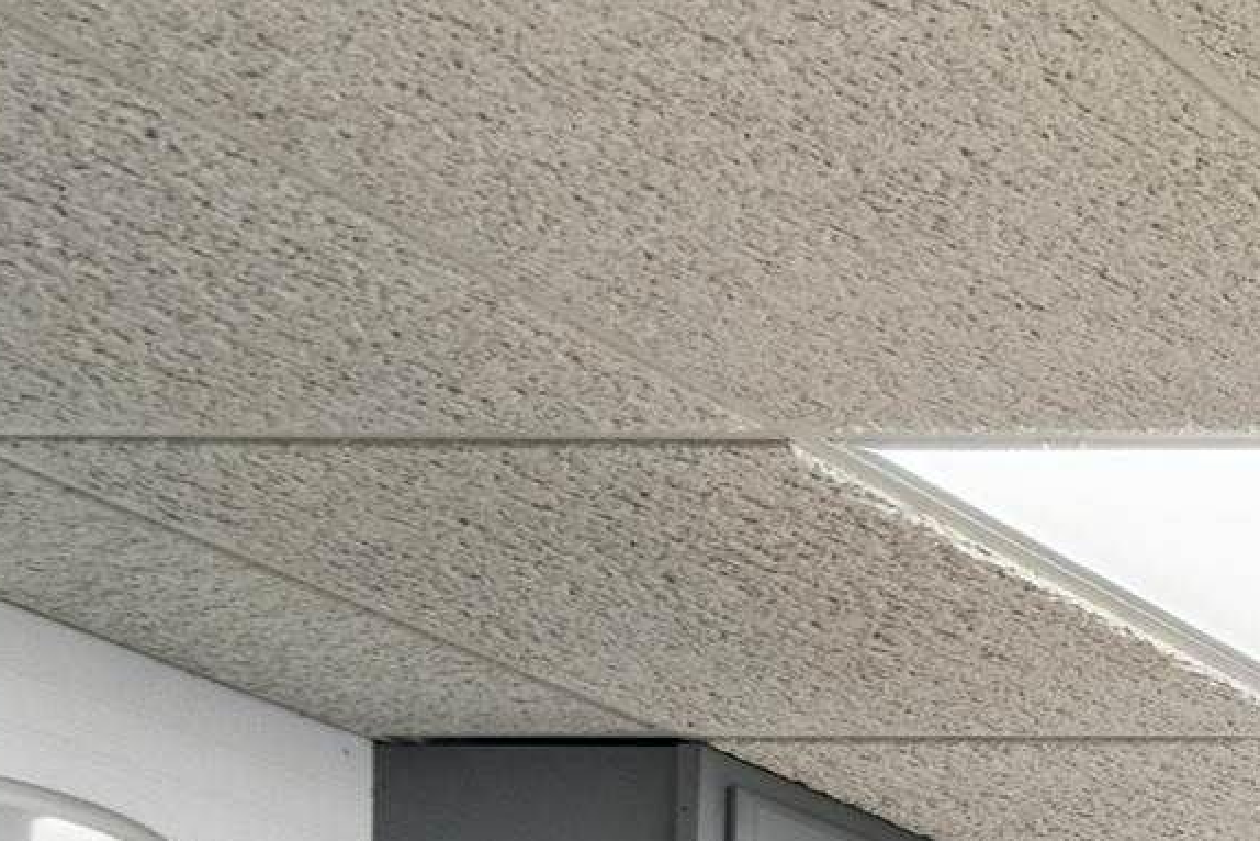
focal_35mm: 91
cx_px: 3341
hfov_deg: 13.2
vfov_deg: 12.5
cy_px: 1875
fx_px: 3186
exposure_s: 1/13
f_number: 10
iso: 800
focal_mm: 17
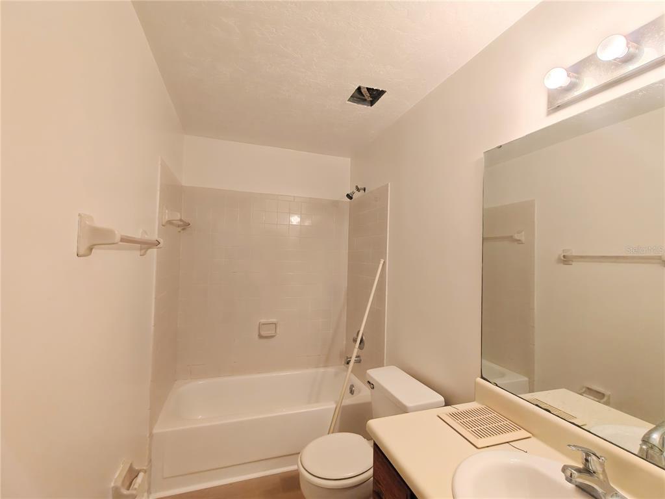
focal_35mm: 15
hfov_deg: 98.2
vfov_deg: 81.7
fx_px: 288
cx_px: 332
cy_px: 250
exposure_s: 1/120
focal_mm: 2.3
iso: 250
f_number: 2
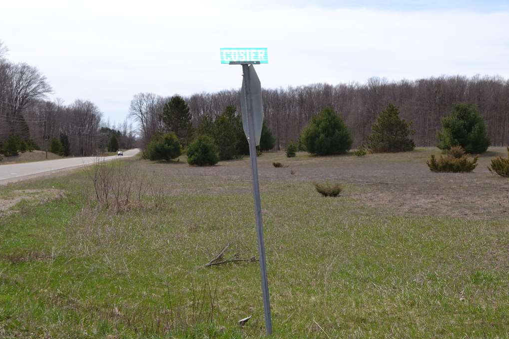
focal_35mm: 49
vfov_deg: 27.5
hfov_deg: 40.3
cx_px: 292
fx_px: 693
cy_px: 149
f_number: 9
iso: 100
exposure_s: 1/200
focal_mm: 26
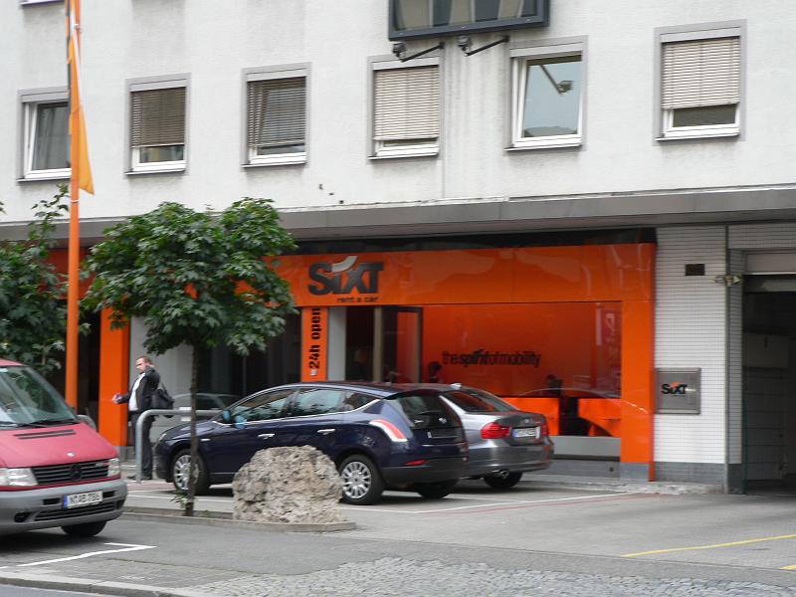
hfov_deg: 19.8
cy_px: 298
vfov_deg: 14.9
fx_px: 2277
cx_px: 398
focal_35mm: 99
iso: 80
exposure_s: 1/80
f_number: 3.2
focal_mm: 16.5
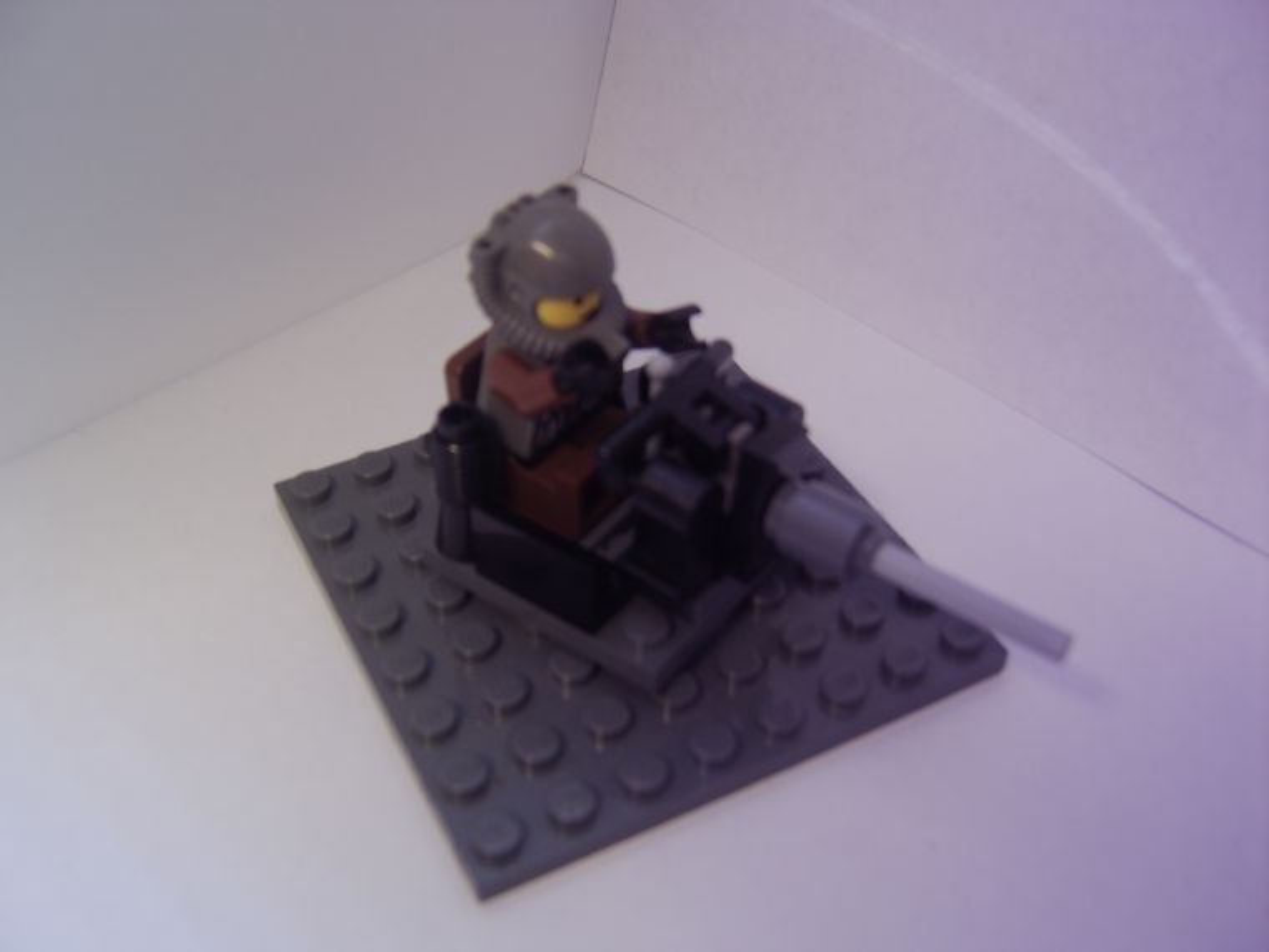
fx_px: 1136
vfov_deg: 45.4
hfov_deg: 58.4
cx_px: 634
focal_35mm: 31
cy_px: 476
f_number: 2.7
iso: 71
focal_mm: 8.13
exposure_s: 1/16
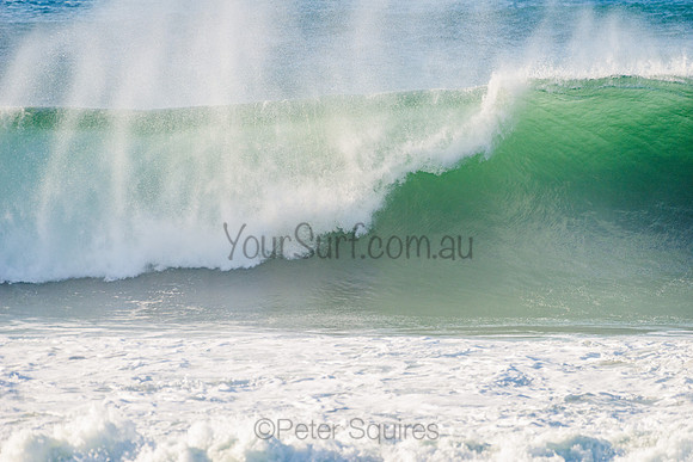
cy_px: 231
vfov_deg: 2.8
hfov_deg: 4.1
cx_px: 346
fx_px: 9627
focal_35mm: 500
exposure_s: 1/1600
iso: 280
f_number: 5.6
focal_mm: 500
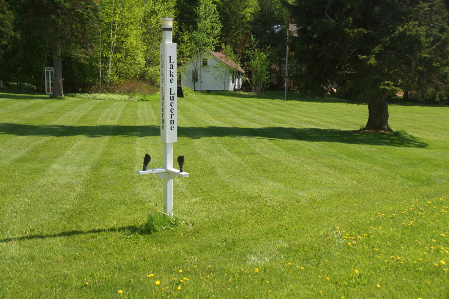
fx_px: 655
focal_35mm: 52
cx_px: 224
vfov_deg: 25.7
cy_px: 150
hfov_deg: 37.9
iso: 100
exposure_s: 1/100
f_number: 5.6
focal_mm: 35
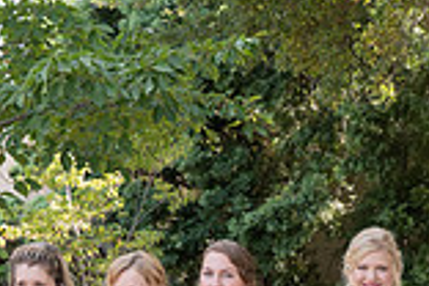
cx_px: 457
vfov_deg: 12.7
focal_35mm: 98
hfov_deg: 20.0
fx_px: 1168
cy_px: 523
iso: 500
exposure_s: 1/60
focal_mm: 25
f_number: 8
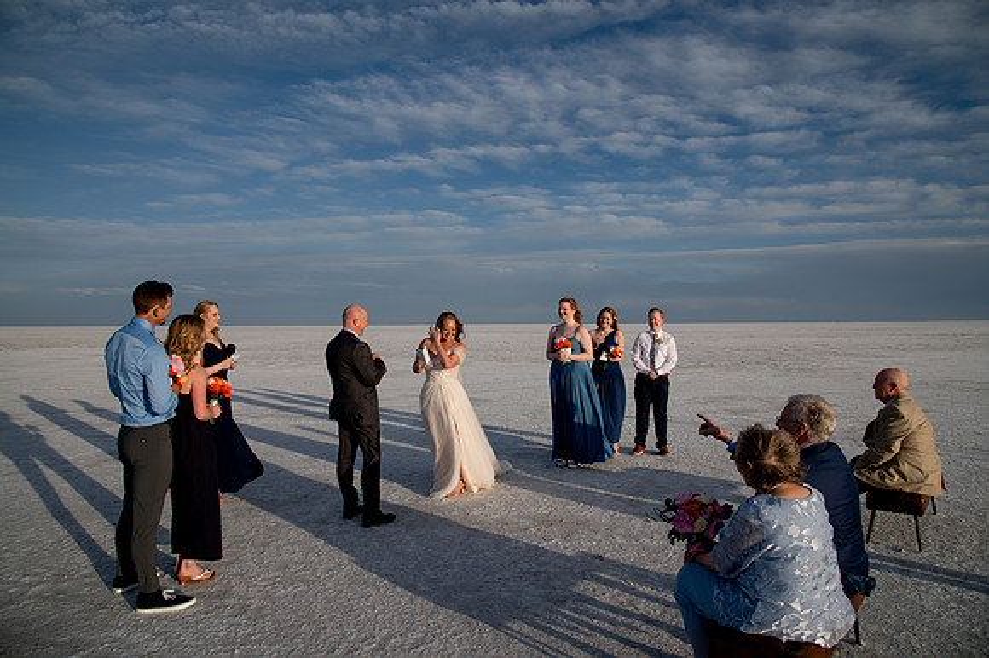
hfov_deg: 73.8
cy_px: 329
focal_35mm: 24
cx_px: 494
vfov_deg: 53.1
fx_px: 659
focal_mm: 24
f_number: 8
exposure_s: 1/800
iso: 200
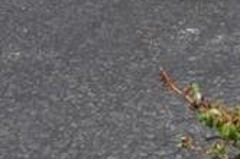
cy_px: -198
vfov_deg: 7.5
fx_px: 1151
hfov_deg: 10.6
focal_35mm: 173
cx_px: 531
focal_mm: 28
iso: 100
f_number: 13
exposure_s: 1/160
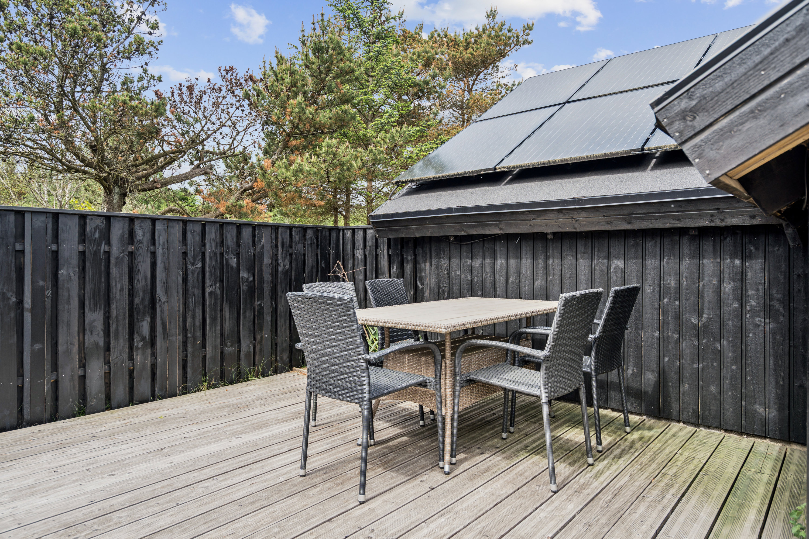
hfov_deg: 78.6
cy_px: 270
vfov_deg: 57.2
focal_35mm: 22
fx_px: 494
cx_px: 404
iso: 100
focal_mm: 22
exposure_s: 1/200
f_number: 5
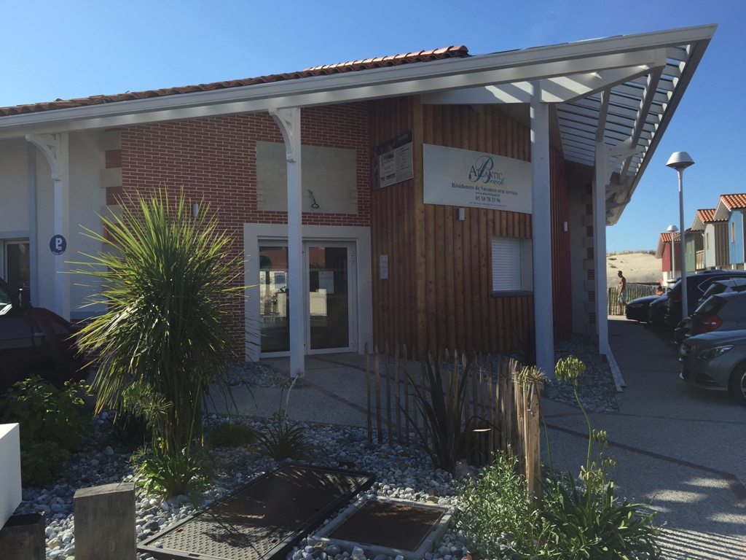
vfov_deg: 48.2
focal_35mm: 29
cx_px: 373
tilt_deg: +1.4
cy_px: 280
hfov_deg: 61.7
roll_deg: -0.4
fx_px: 625
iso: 32
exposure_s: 1/1980
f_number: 2.2
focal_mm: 4.15
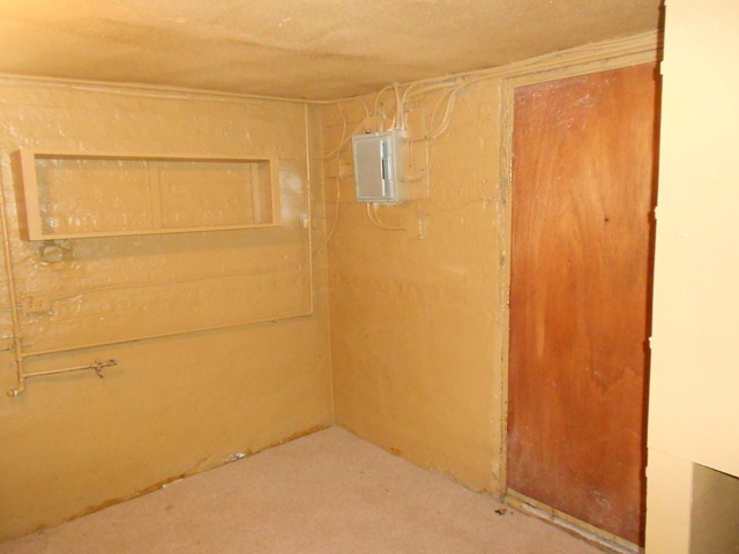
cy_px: 277
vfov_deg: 53.1
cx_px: 370
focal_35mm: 26
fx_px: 555
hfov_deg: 67.3
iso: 1000
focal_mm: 4.6
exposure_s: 1/25
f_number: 3.2
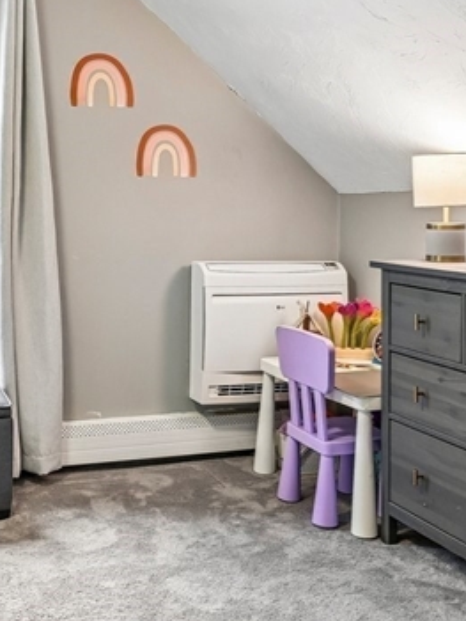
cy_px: 217
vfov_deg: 41.6
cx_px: 158
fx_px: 807
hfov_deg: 32.0
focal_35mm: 45
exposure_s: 1/5
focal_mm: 16
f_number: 8
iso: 400
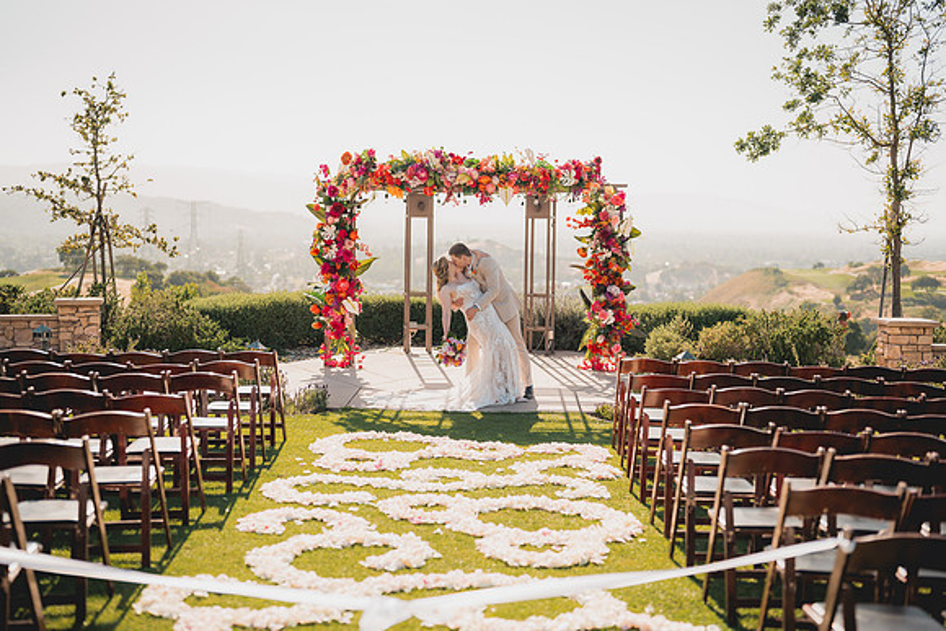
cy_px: 316
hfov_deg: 39.6
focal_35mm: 50
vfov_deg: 27.0
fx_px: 1314
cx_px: 473
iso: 50
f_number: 1.6
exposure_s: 1/3200
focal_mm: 50
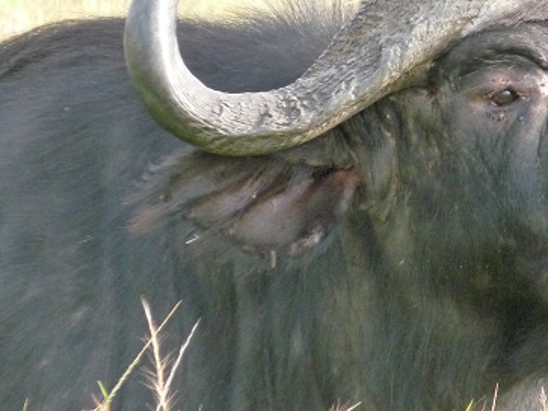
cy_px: 119
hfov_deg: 2.8
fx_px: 11268
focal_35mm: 712
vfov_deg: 2.1
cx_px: 473
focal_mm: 65.6
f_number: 4
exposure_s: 1/500
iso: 640
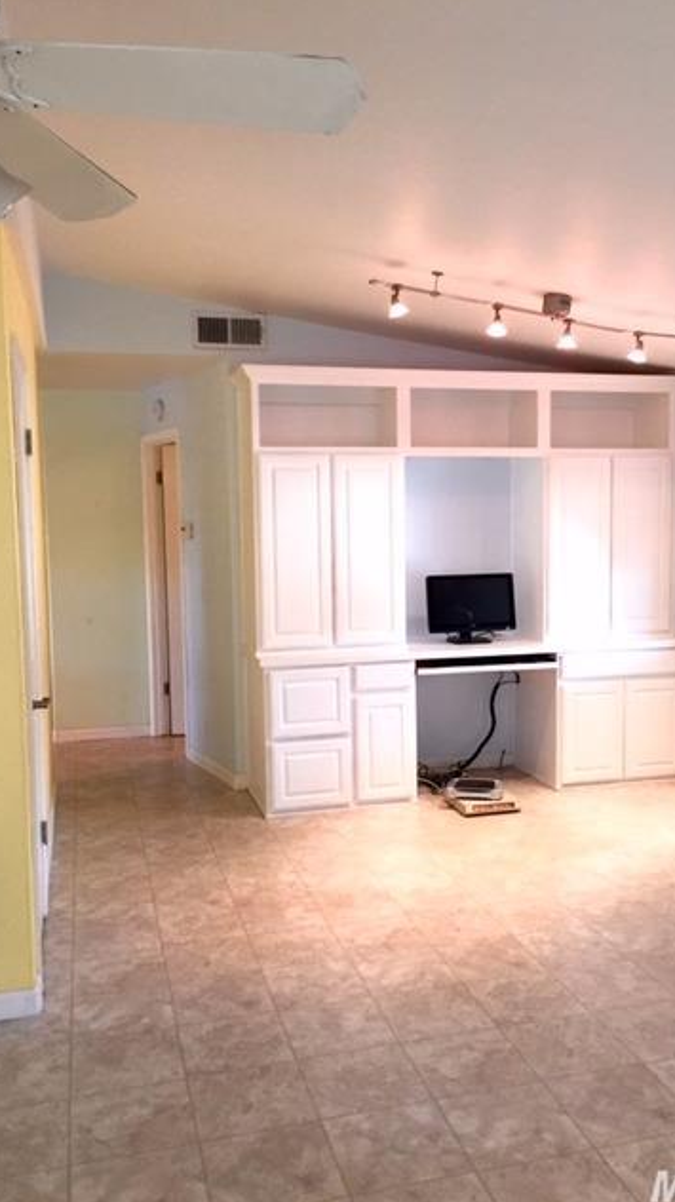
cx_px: 384
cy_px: 599
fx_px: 1019
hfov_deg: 36.6
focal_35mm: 32
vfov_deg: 61.0
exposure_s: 1/30
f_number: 2.2
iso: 50
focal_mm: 4.15
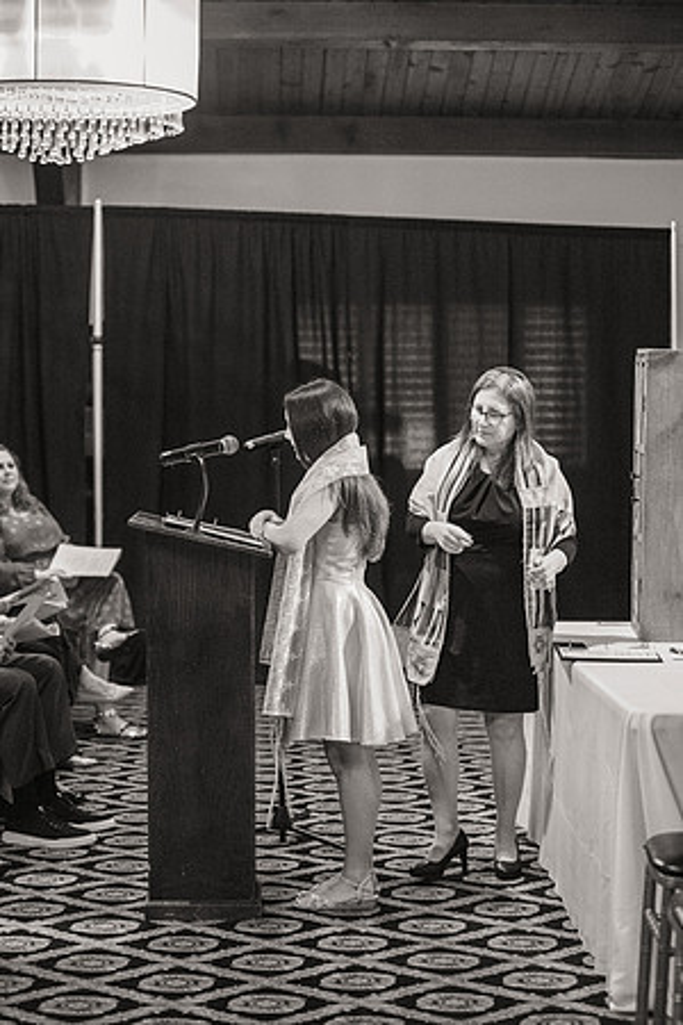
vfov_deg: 25.4
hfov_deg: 17.1
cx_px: 342
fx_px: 2276
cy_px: 512
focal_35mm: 80
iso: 9000
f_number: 3.2
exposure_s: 1/160
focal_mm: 80
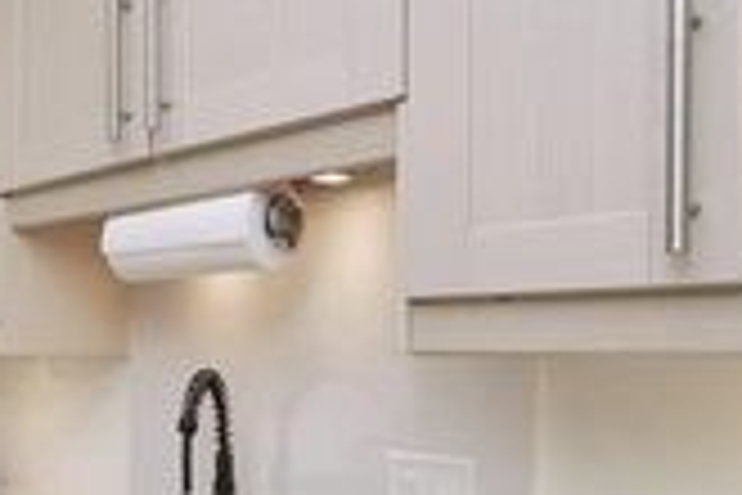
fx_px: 907
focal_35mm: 44
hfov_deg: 37.1
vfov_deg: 30.0
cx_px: -81
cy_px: 371
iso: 800
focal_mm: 7
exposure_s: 1/160
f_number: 4
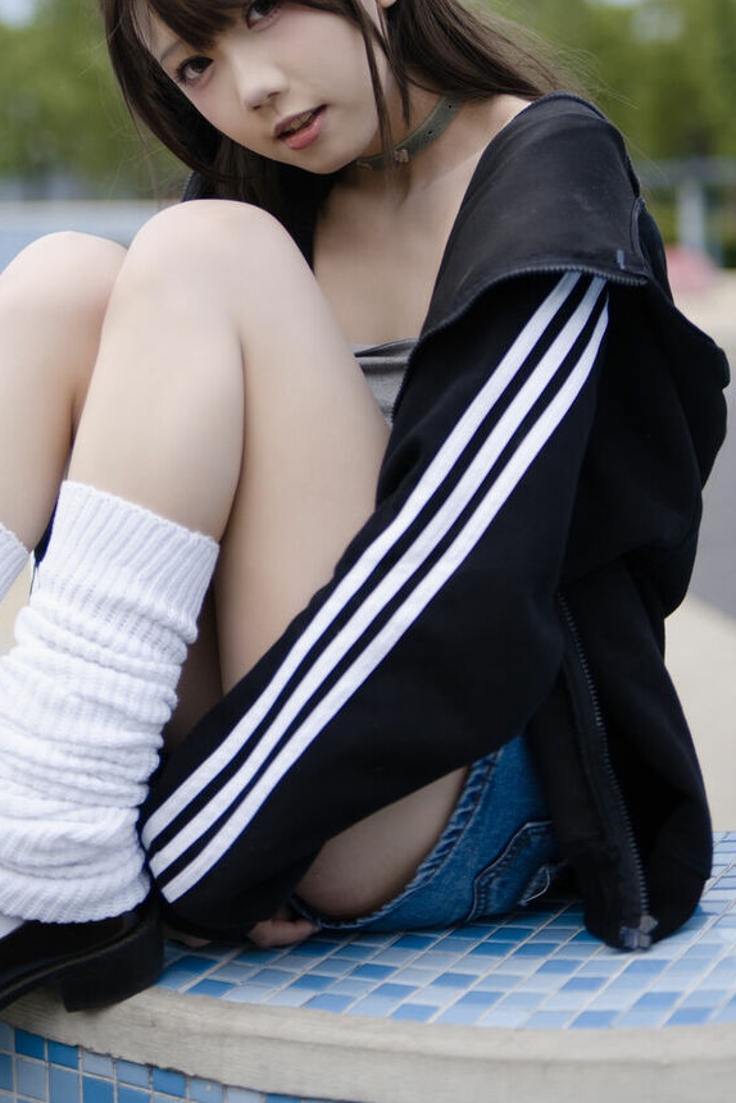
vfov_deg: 30.6
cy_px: 206
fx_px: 1963
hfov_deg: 21.1
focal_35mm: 64
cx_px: 185
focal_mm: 35
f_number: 1.4
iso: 100
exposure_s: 1/6400
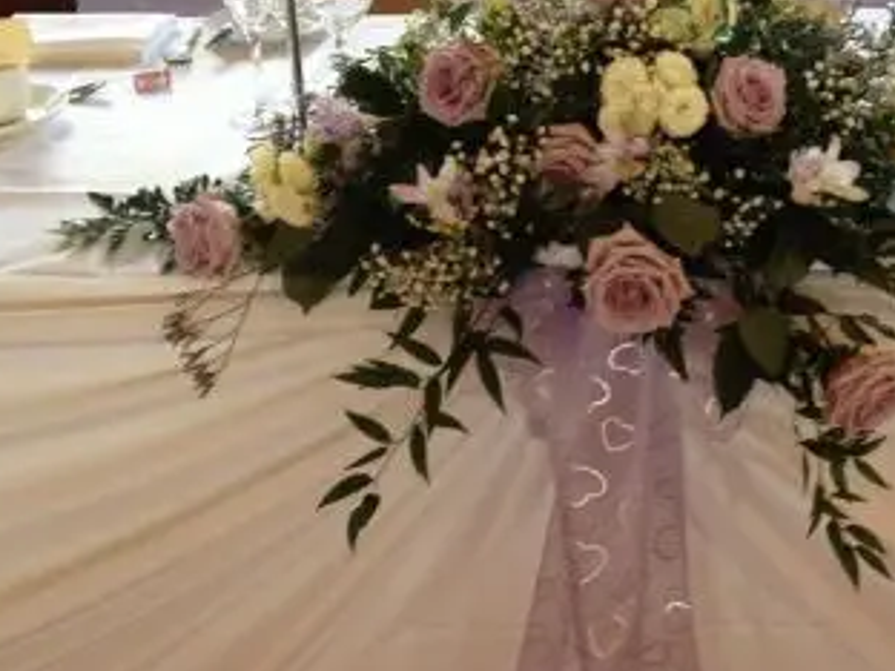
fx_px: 1293
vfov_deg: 29.0
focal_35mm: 50
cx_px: 608
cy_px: 261
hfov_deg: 37.7
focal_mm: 4.28
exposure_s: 1/24
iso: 50
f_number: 2.4
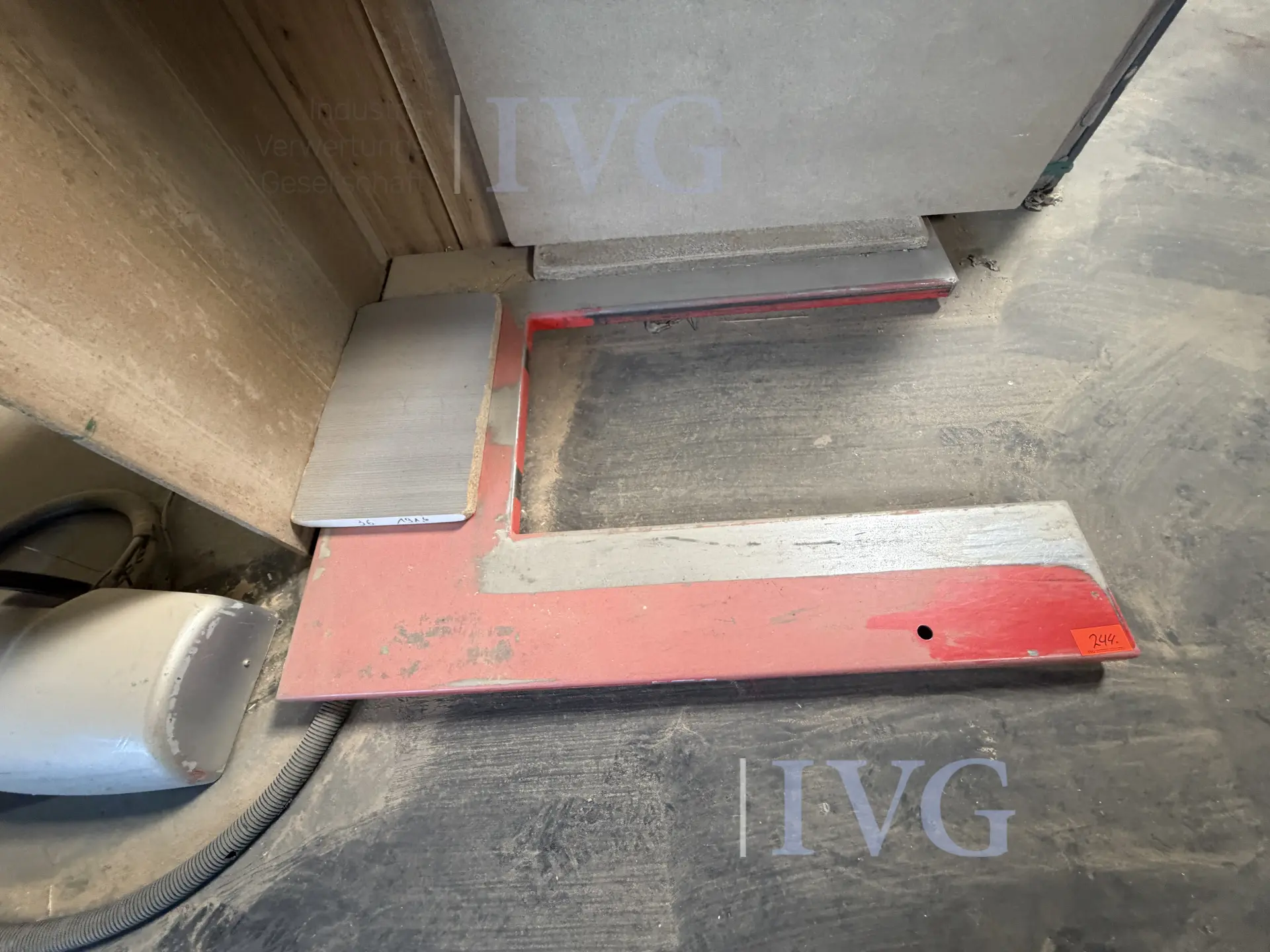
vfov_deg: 85.7
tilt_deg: -61.0
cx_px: 635
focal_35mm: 14
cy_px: 476
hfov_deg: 102.1
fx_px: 514
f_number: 2.2
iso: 320
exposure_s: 1/73
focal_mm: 2.22
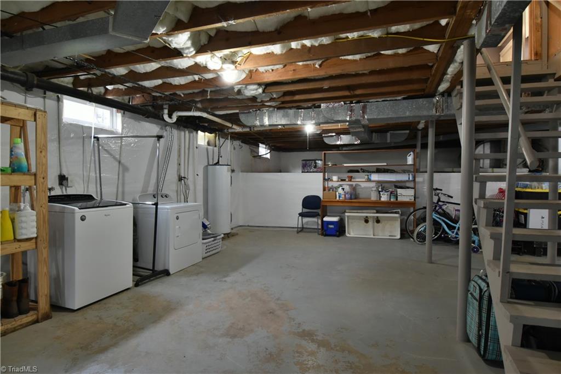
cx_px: 280
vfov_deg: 67.3
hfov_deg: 90.0
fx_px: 280
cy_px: 187
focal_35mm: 18
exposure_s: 1/2.5
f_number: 9
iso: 800
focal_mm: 12
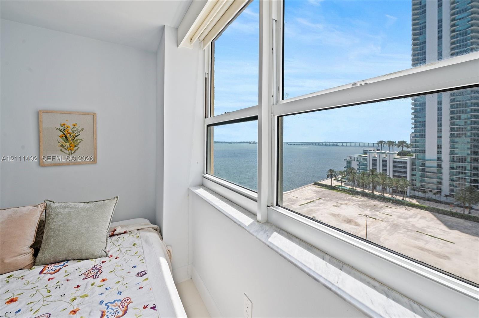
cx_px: 240
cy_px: 159
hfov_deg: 104.3
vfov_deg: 81.1
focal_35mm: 14
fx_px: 186
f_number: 8
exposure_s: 1/125
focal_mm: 14
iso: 200
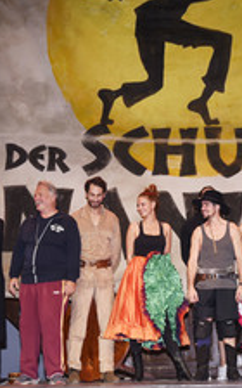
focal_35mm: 113
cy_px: 146
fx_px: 1192
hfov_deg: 11.5
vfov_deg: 18.4
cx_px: 193
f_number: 6.3
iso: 800
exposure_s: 1/125
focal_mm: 55
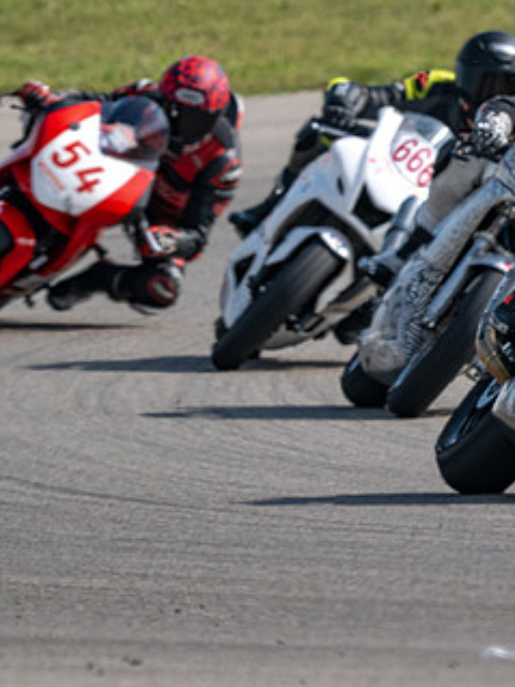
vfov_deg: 1.6
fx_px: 24495
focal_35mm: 1234
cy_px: 277
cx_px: 699
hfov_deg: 1.2
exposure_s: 1/800
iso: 400
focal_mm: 600
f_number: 11
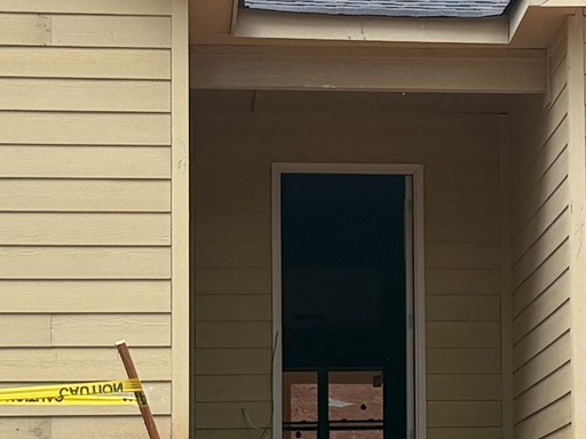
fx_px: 2641
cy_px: 298
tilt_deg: +7.3
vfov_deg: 9.5
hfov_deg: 12.5
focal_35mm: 156
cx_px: 548
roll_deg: +1.8
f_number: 1.6
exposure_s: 1/708
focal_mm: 5.96
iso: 64
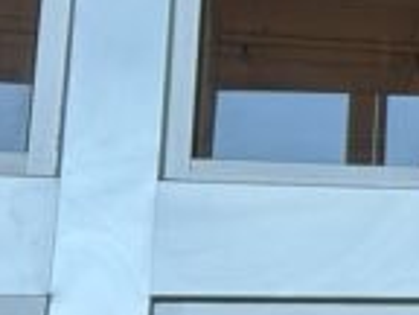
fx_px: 1682
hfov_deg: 12.2
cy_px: 105
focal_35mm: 139
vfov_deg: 10.7
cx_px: 899
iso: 40
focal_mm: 5.7
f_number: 1.5
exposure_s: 1/199
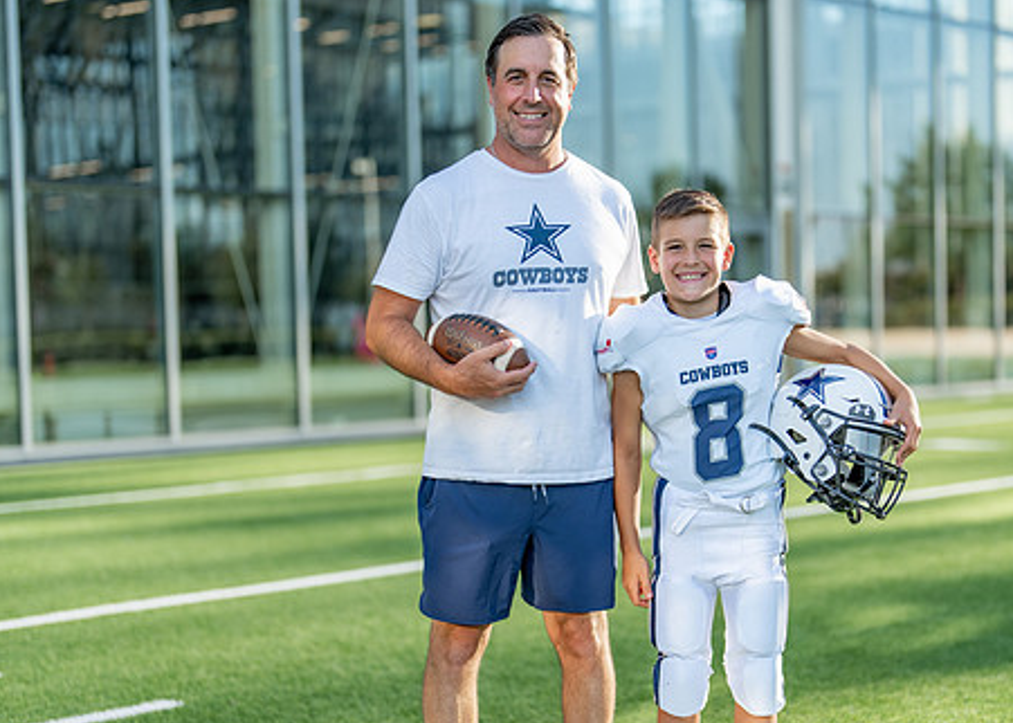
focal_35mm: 73
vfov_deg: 19.5
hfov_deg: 27.1
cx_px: 611
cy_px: 460
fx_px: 2100
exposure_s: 1/2500
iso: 100
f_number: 1.2
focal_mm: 50
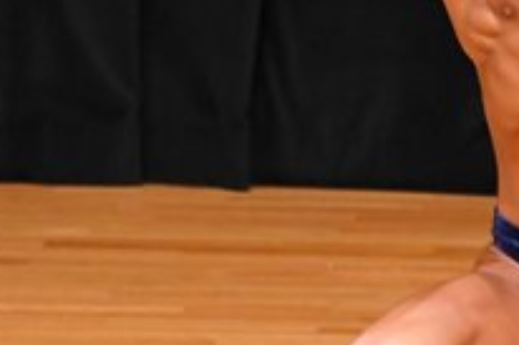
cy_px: 81
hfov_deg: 1.7
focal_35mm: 1185
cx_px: 697
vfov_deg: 1.2
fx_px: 17070
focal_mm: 210
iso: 4000
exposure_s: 1/400
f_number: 5.6
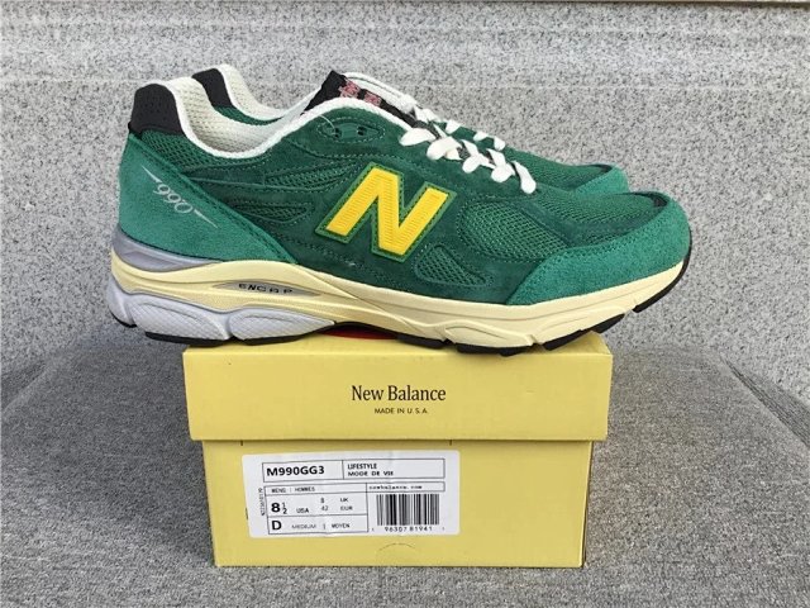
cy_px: 304
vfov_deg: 45.4
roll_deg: -0.3
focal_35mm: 31
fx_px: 725
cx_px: 405
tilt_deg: -18.7
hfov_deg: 58.4
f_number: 2.4
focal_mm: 3.3
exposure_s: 1/460
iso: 25
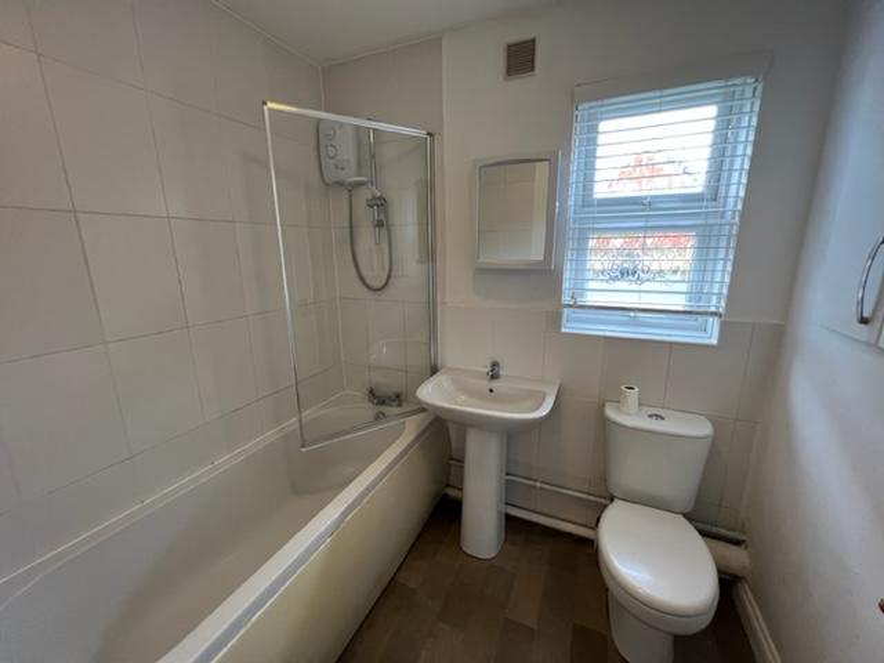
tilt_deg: -10.0
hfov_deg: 106.2
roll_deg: +0.3
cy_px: 332
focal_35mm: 13
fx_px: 332
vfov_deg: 89.9
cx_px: 442
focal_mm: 1.57
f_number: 1.8
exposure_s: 1/100
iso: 200
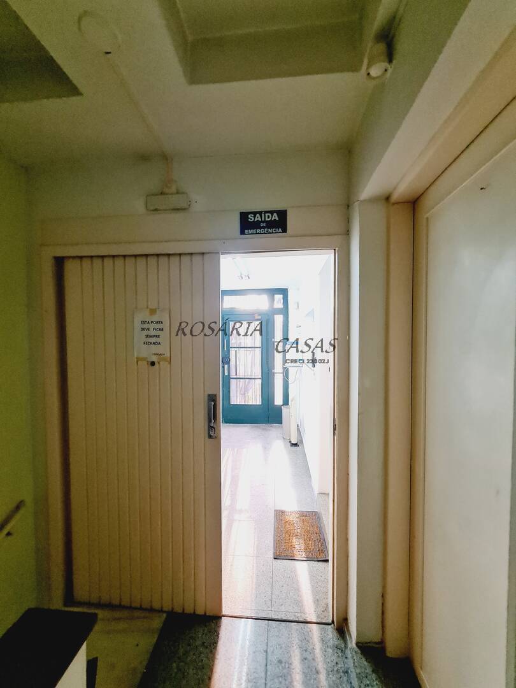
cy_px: 344
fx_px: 258
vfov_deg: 106.2
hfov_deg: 89.9
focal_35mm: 13
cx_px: 258
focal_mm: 2.2
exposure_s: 1/60
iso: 400
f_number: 2.2
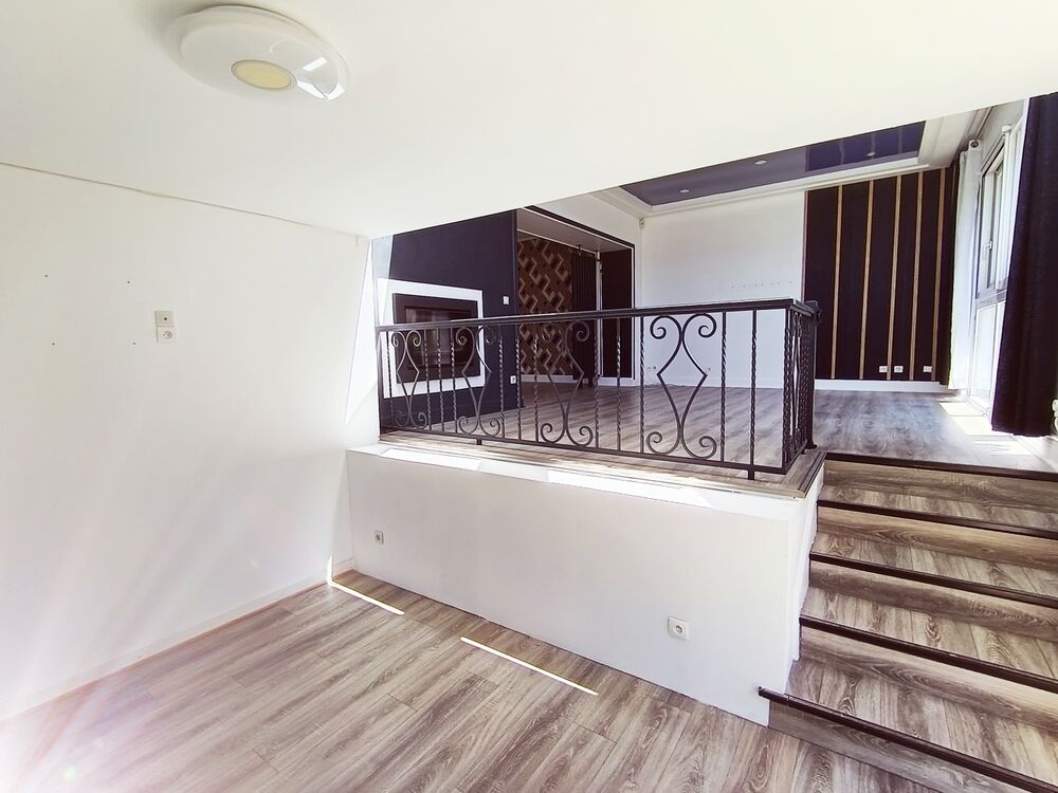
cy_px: 396
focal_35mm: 17
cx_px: 529
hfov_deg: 91.0
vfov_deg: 74.7
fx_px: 520
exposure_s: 1/140
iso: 100
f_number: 2.2
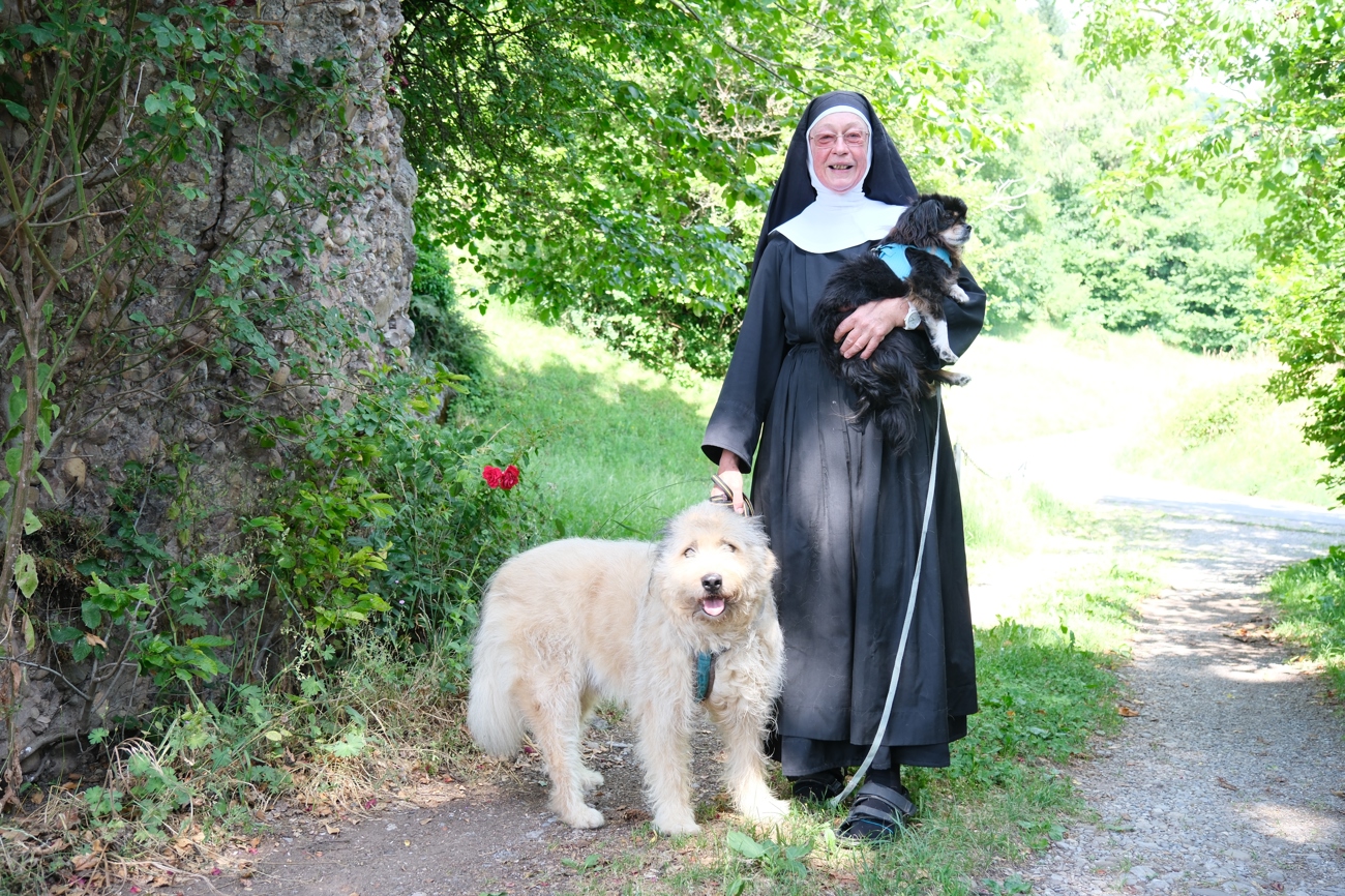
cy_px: 448
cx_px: 672
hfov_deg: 61.9
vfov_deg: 43.6
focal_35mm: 30
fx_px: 1120
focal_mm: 20.2
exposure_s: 1/100
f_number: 4
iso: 320
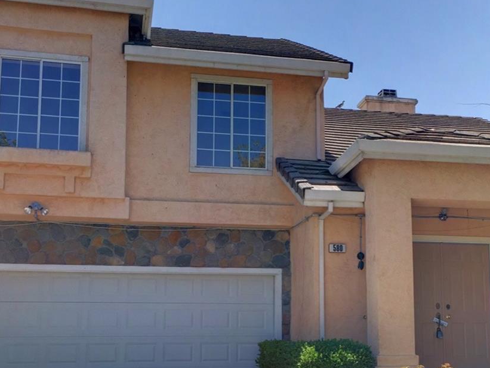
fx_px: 750
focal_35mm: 53
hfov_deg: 35.8
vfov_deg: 27.3
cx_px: 323
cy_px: 254
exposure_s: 1/1748
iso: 25
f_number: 2.2
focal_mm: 4.15
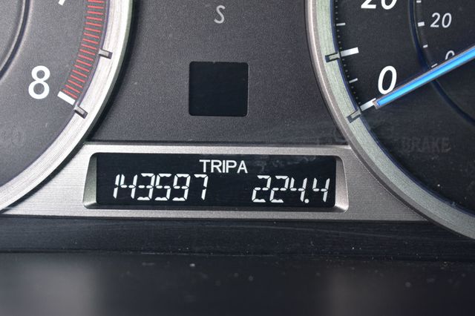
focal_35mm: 82
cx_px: 238
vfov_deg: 16.5
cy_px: 158
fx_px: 1088
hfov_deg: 24.6
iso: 400
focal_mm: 55
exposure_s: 1/20
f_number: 6.3
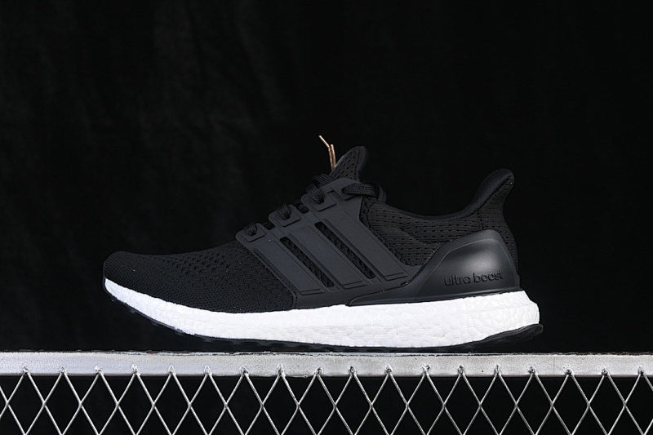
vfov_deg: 18.2
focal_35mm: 75
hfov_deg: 27.0
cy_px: 218
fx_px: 1360
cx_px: 326
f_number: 6.3
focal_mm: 50
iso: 160
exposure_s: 1/60
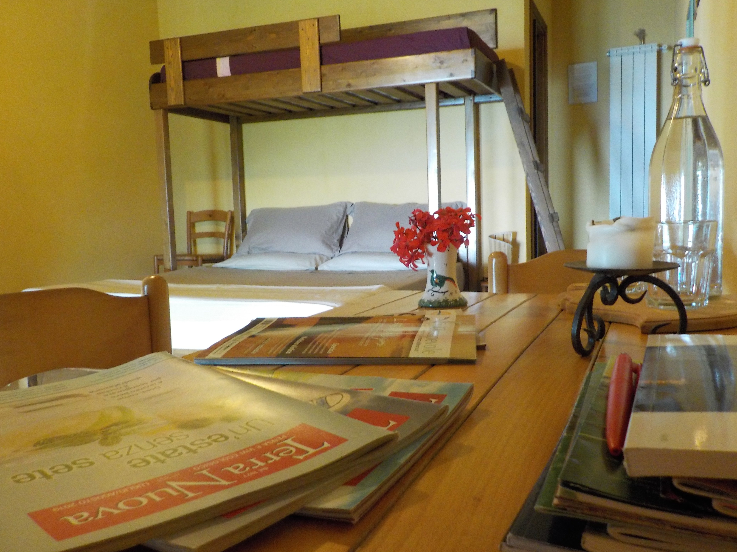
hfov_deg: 60.0
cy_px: 276
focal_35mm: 30
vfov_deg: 46.8
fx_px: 639
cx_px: 368
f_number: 3.3
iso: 400
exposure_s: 1/8
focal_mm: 4.1
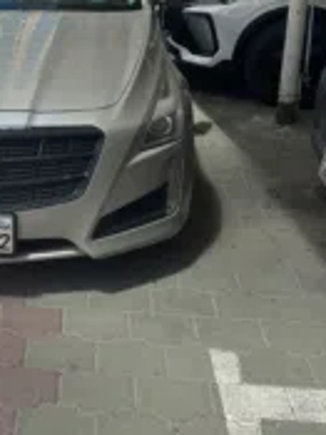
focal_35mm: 55
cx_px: 17
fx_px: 691
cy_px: 70
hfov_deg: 25.5
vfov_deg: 33.6
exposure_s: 1/2070
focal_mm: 6.86
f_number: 1.78
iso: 80
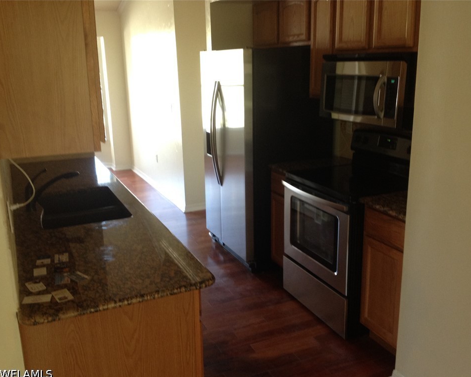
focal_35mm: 37
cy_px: 191
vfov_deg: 40.1
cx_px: 245
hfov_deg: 49.1
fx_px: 516
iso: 100
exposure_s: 1/20
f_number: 2.4
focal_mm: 4.28
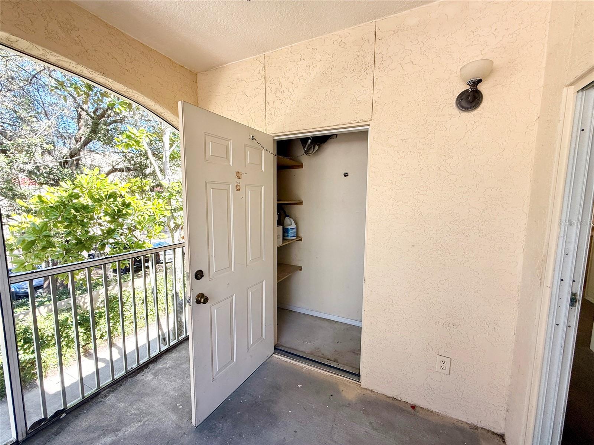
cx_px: 297
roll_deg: -0.5
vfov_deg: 85.7
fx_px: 240
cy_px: 222
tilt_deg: -5.8
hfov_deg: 102.1
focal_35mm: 14
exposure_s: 1/100
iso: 125
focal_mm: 2.22
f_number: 2.2
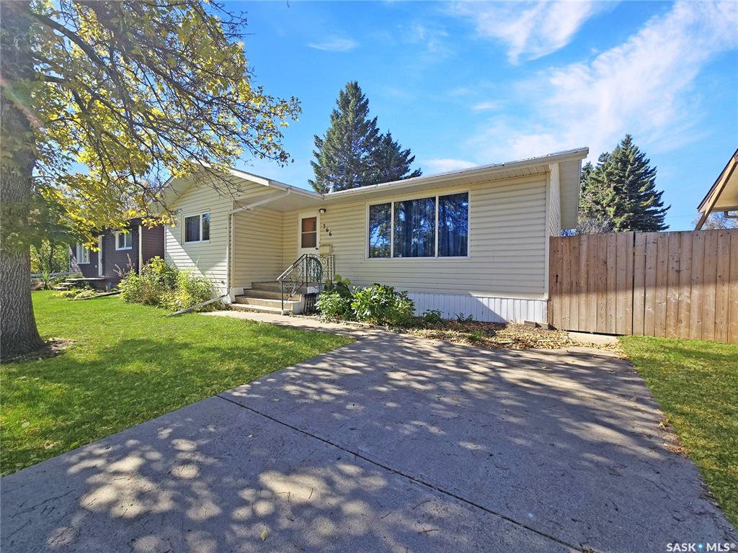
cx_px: 369
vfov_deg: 89.9
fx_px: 277
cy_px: 276
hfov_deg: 106.2
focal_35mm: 13
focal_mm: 2.2
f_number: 2.2
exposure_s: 1/1044
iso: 50
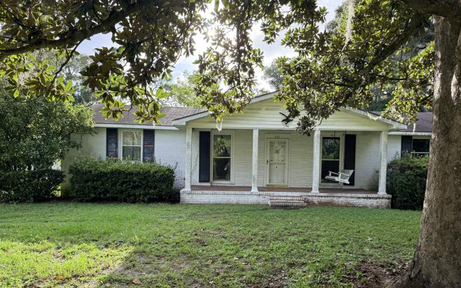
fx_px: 327
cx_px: 234
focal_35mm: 26
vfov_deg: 47.4
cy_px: 166
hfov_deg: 70.4
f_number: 1.78
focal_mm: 6.76
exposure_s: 1/1060
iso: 100
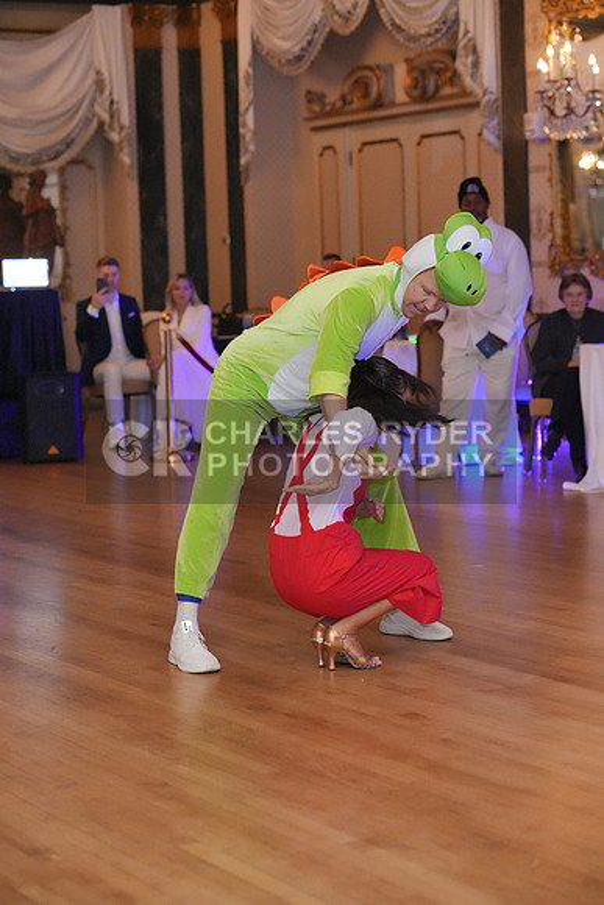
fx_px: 1987
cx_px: 302
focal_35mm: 79
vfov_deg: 25.7
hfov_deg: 17.3
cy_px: 452
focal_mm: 79
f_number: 3.2
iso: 8000
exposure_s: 1/250
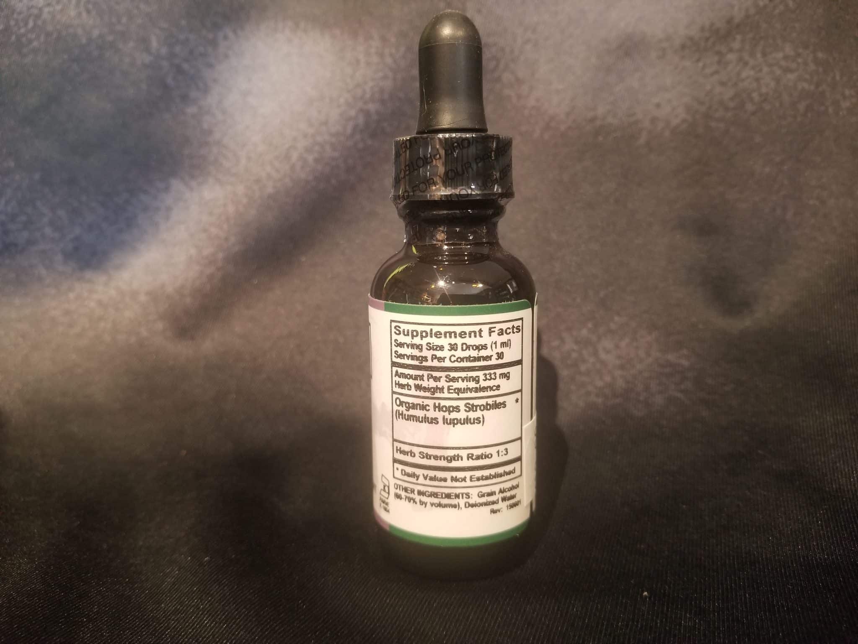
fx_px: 644
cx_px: 429
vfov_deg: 53.1
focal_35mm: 26
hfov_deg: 67.3
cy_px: 322
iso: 250
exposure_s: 1/15
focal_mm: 4.25
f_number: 1.7
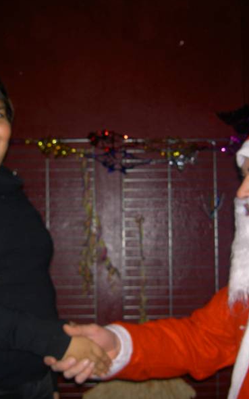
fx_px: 608
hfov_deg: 23.1
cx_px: 101
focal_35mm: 56
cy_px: 198
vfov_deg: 36.3
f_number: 2.8
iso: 100
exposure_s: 1/60
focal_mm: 8
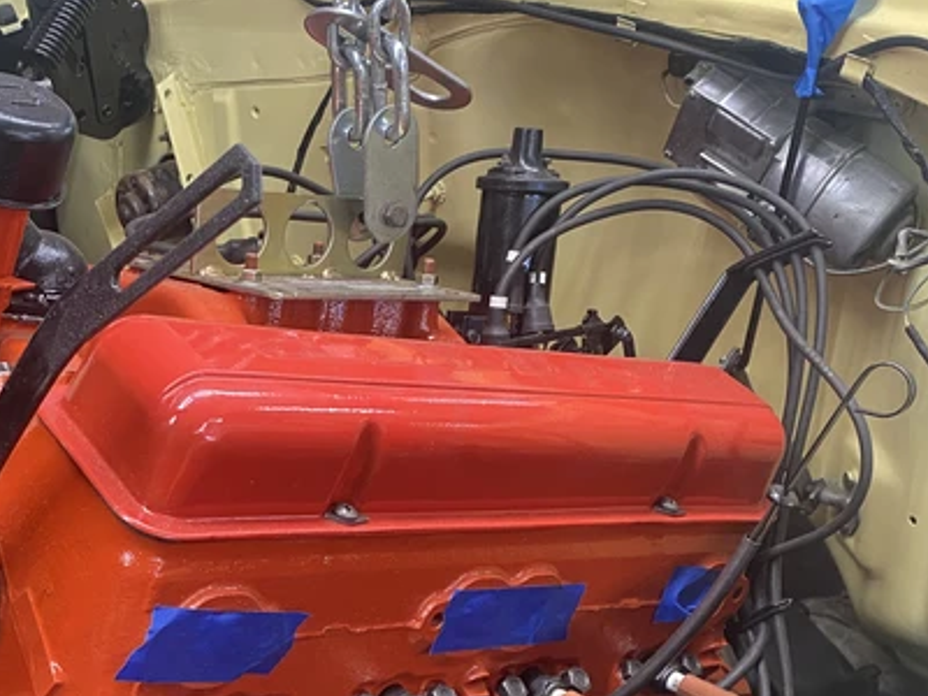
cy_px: 561
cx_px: 278
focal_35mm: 52
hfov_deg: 36.3
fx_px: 1394
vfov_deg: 27.5
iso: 200
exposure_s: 1/60
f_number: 1.8
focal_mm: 4.25
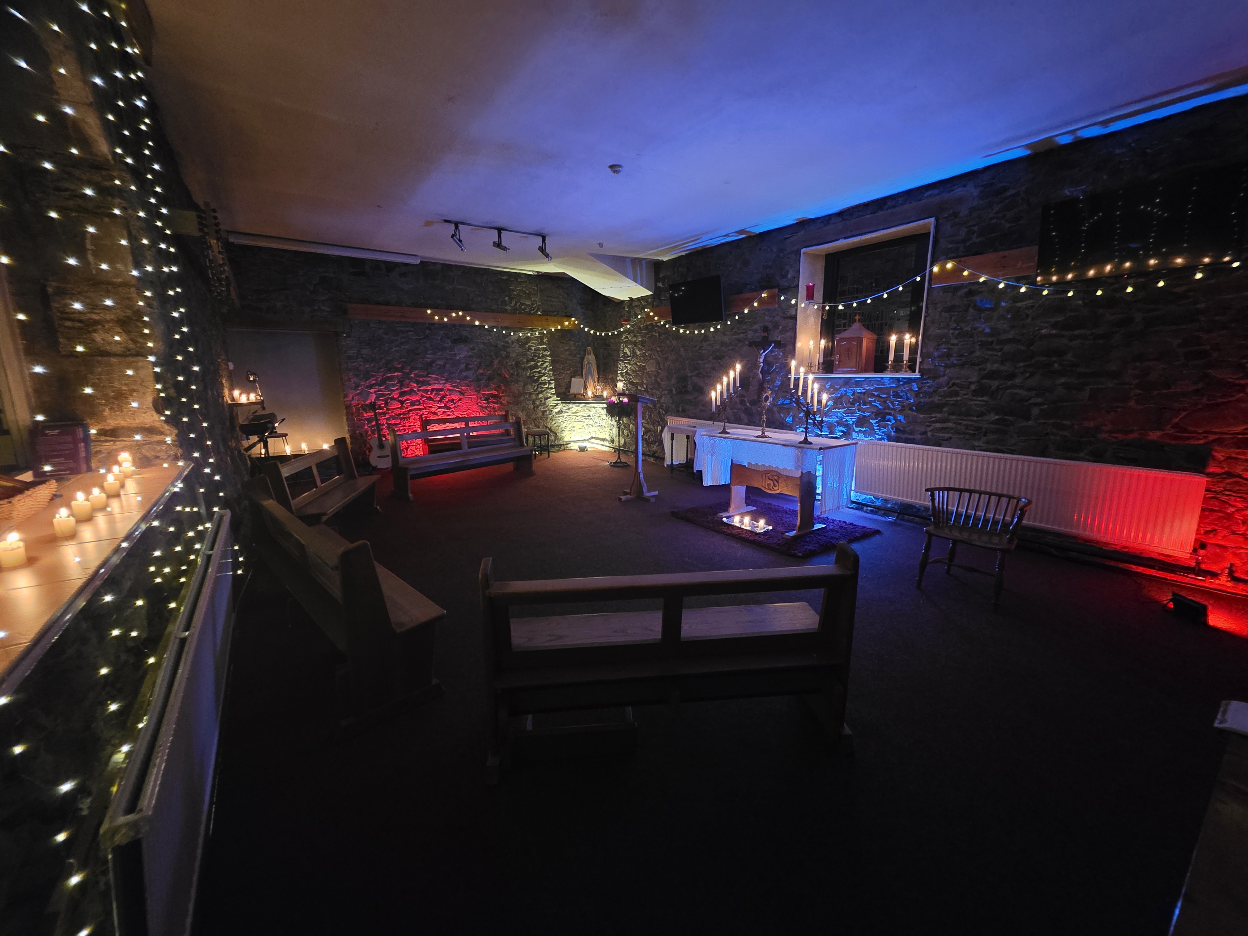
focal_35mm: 13
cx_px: 624
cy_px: 468
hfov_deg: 106.2
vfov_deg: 89.9
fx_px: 469
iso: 1250
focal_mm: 2.2
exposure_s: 1/25
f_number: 1.9
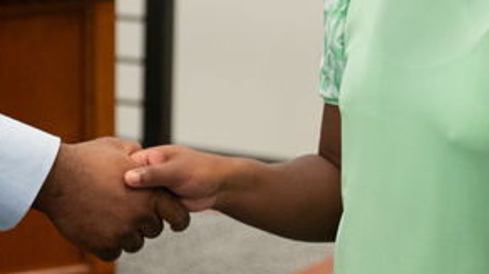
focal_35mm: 191
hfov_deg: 11.3
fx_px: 2476
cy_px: -45
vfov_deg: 6.3
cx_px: 189
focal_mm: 52
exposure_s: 1/200
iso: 1250
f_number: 2.8
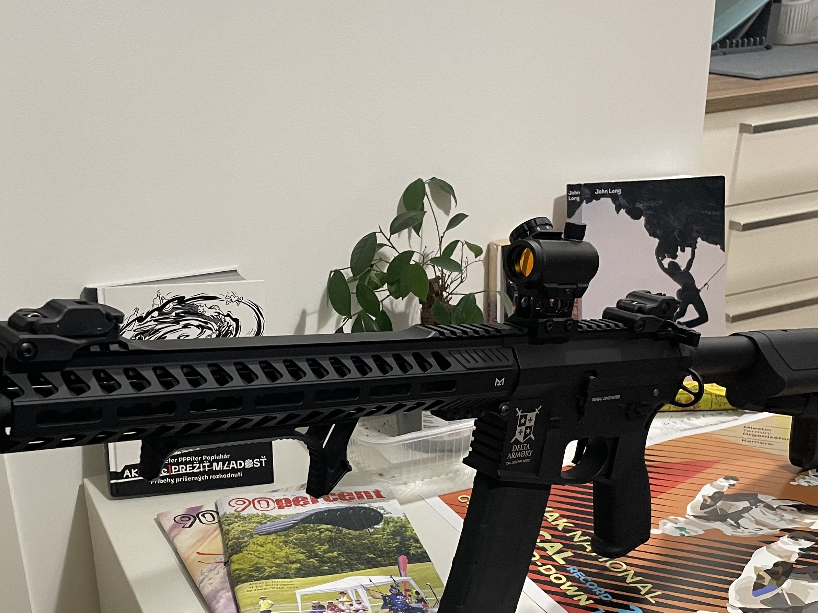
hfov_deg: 42.6
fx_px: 1040
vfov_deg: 32.6
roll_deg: +3.5
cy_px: 403
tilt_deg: -23.0
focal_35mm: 44
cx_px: 297
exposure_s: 1/50
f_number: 1.6
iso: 250
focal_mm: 4.2
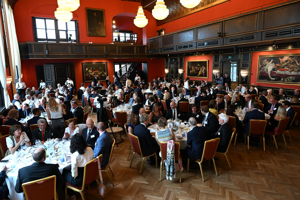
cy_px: 100
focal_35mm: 24
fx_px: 200
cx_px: 150
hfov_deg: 73.7
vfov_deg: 53.1
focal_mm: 24
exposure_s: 1/40
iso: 1250
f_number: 5.6
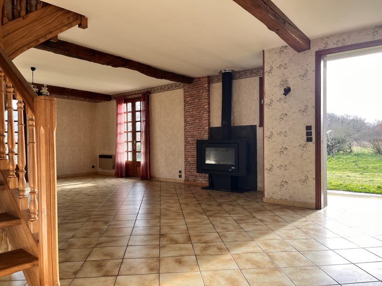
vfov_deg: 53.1
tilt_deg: -0.2
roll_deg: +1.5
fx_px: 287
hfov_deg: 67.3
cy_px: 143
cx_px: 191
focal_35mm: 26
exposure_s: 1/121
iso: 50
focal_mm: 5.1
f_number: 1.6
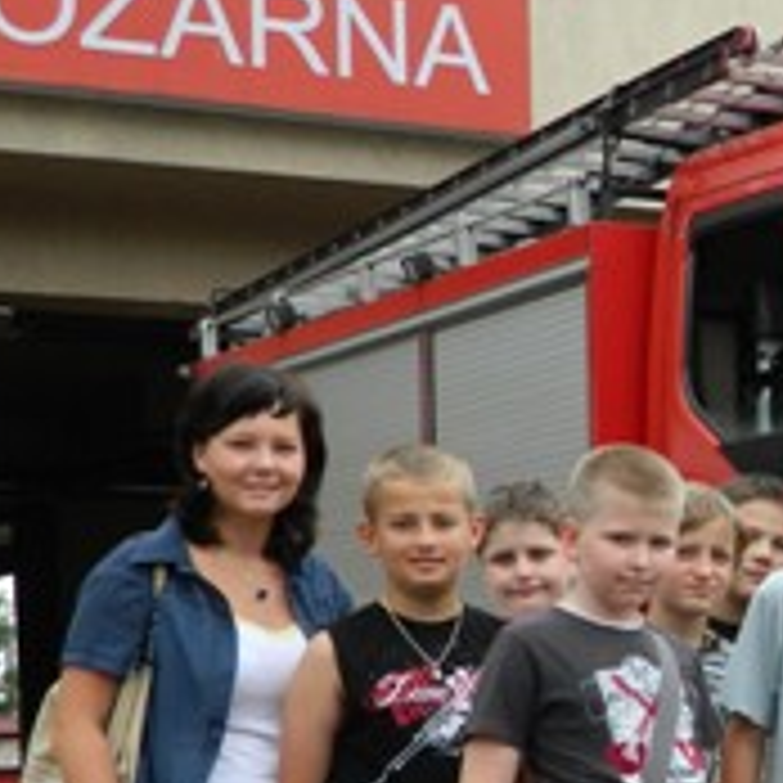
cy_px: 670
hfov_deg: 13.8
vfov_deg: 15.2
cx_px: 1377
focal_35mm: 114
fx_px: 2917
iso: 80
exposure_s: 1/200
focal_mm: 6.2
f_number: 3.3
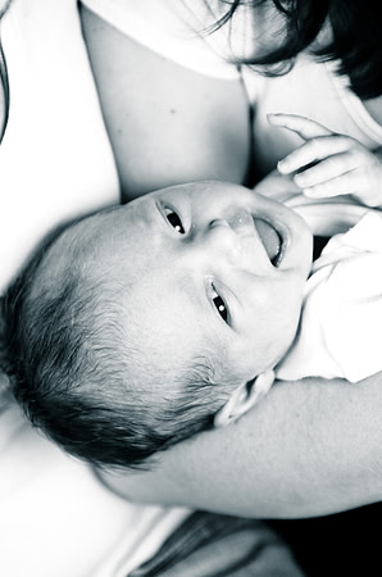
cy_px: 288
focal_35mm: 105
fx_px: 1679
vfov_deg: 19.5
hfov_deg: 13.0
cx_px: 191
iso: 200
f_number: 2.8
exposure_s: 1/80
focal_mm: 70
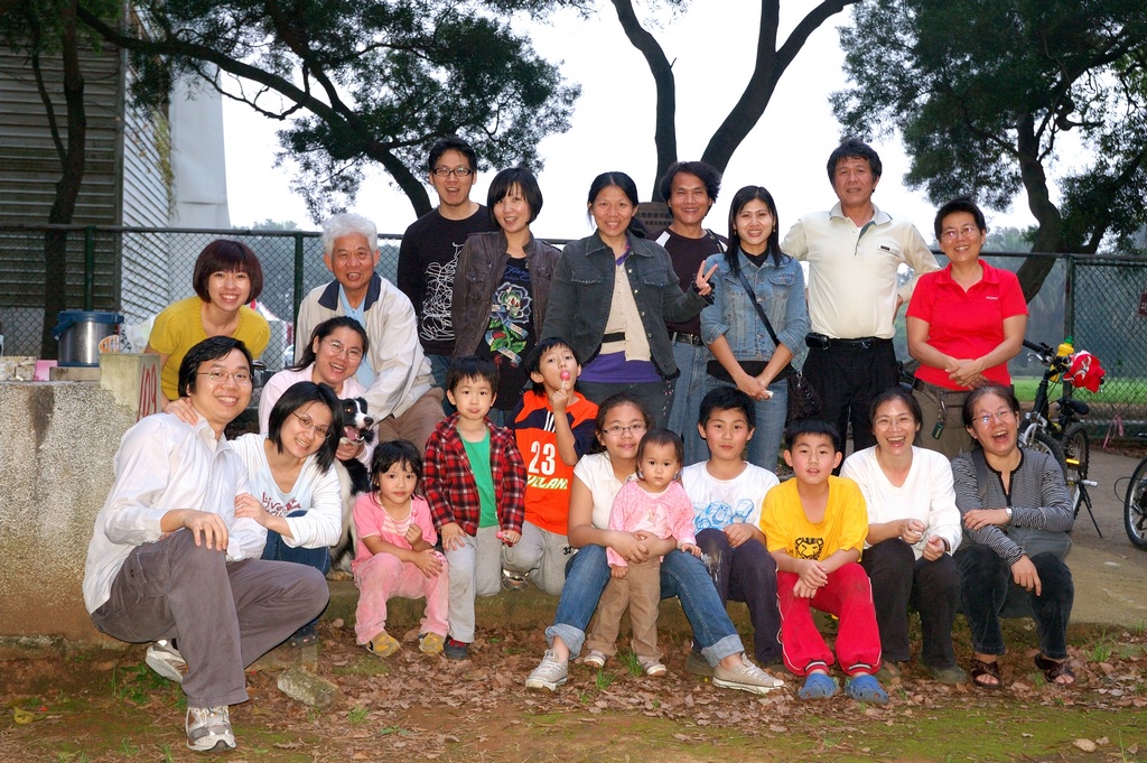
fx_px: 1624
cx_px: 574
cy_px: 382
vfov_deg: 26.4
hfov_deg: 38.9
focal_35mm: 51
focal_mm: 34
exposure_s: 1/60
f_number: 5
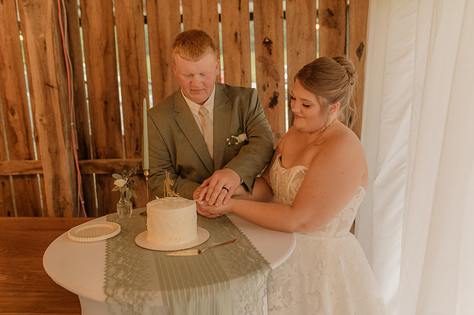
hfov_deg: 54.5
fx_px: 461
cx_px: 237
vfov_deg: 37.8
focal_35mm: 35
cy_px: 158
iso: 640
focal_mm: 35
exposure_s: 1/200
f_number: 2.5
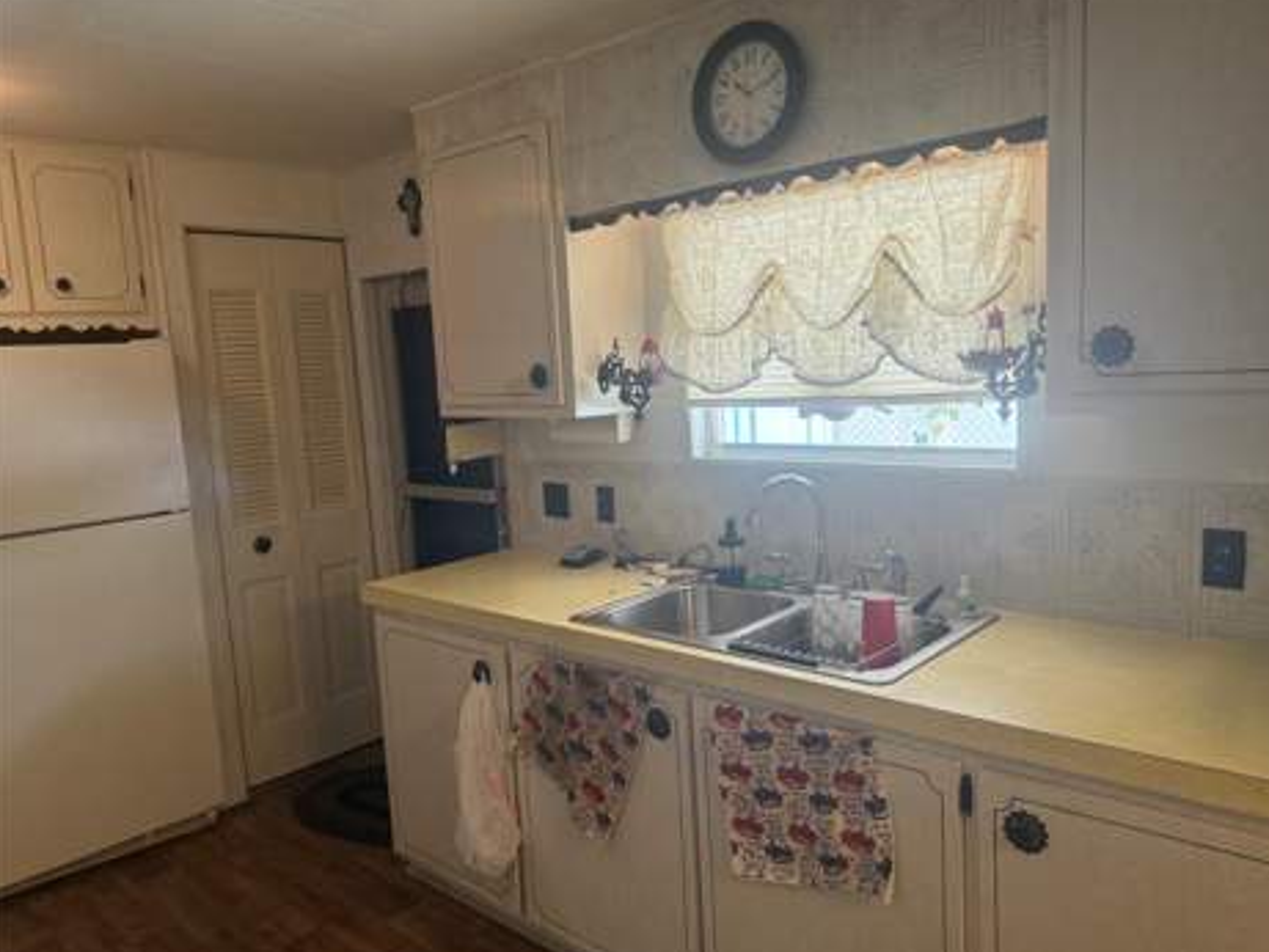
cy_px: 476
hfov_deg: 69.4
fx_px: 917
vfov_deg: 54.9
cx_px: 652
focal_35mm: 25
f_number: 1.78
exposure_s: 1/120
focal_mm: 6.76
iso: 200
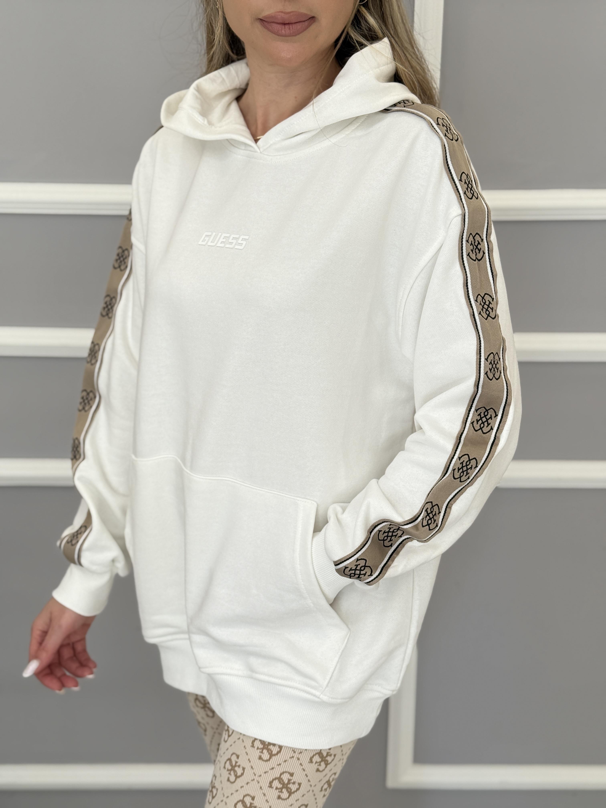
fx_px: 1120
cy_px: 404
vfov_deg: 39.7
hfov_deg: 30.3
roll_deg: -0.9
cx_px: 303
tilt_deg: -15.4
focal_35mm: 48
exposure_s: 1/276
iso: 64
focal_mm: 6.76
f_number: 1.78
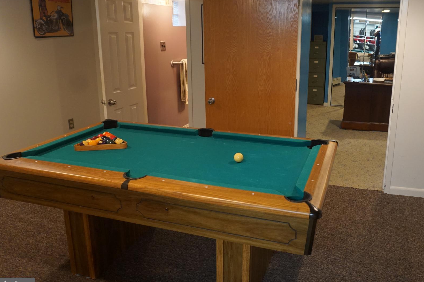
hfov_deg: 59.9
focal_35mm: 31
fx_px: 365
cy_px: 115
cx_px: 250
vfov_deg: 42.1
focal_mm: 16
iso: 1600
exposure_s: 1/60
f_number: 4
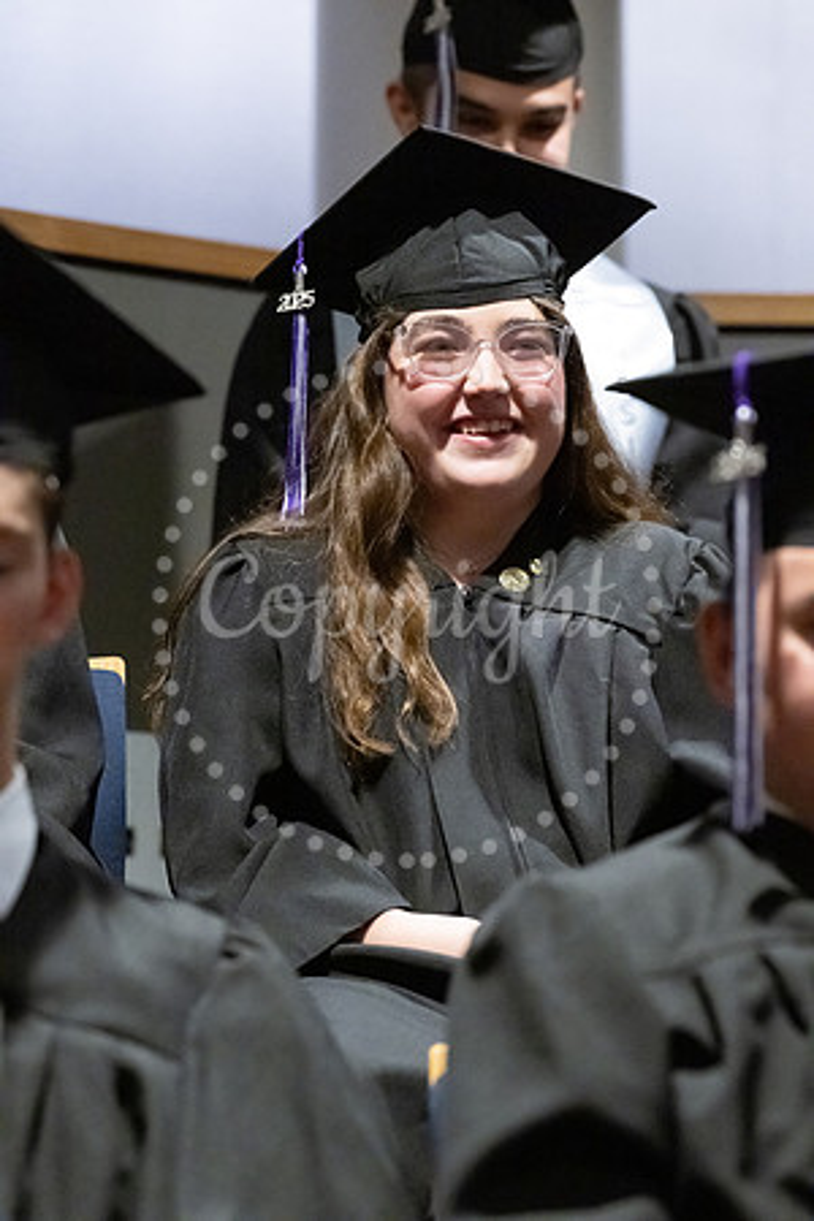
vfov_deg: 17.8
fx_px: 3900
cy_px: 610
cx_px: 407
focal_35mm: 115
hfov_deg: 11.9
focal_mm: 115
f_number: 4.5
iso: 20000
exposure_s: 1/500
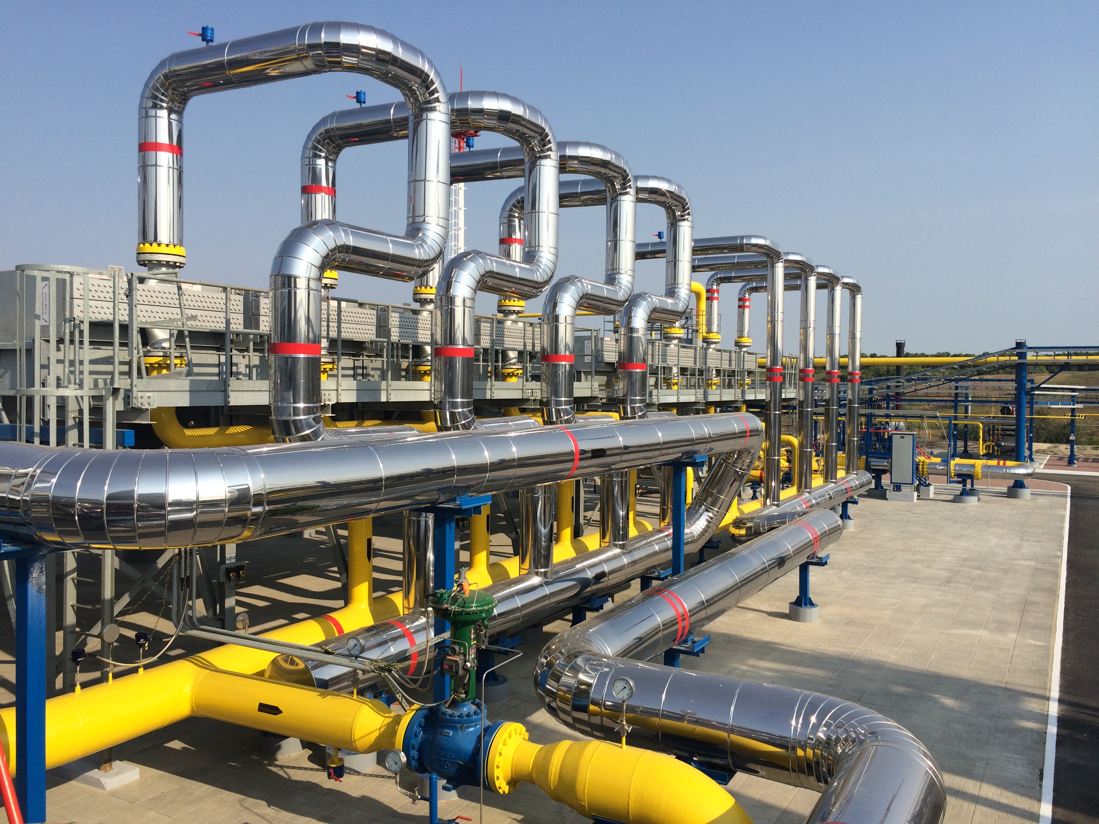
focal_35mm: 29
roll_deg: +1.4
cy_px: 412
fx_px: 921
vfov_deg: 48.2
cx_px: 550
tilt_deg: -2.6
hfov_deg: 61.7
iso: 32
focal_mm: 4.15
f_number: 2.2
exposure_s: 1/2283
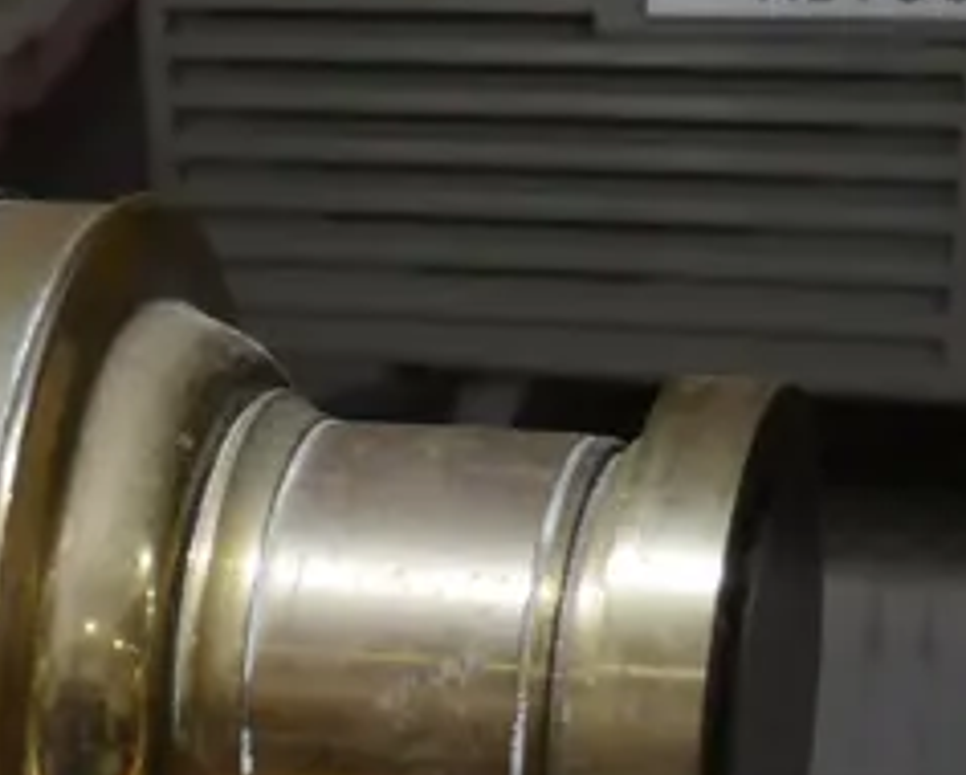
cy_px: 740
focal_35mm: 160
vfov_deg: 9.6
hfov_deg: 10.8
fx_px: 4578
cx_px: -1064
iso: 640
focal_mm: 19
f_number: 4.1
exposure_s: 1/60
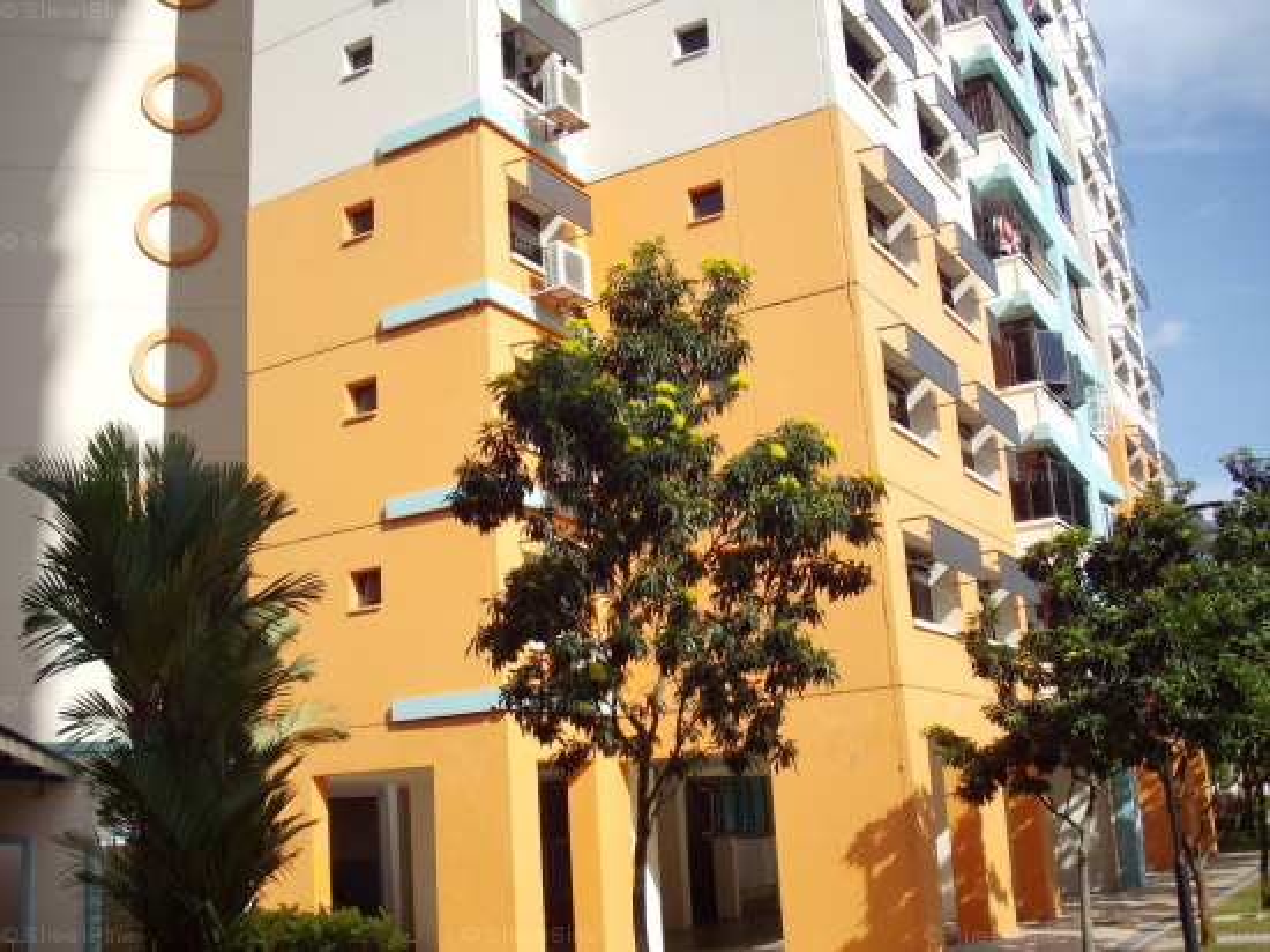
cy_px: 476
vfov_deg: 38.6
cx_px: 635
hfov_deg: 50.2
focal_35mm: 37
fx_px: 1357
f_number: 5.6
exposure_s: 1/320
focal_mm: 6.2
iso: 80
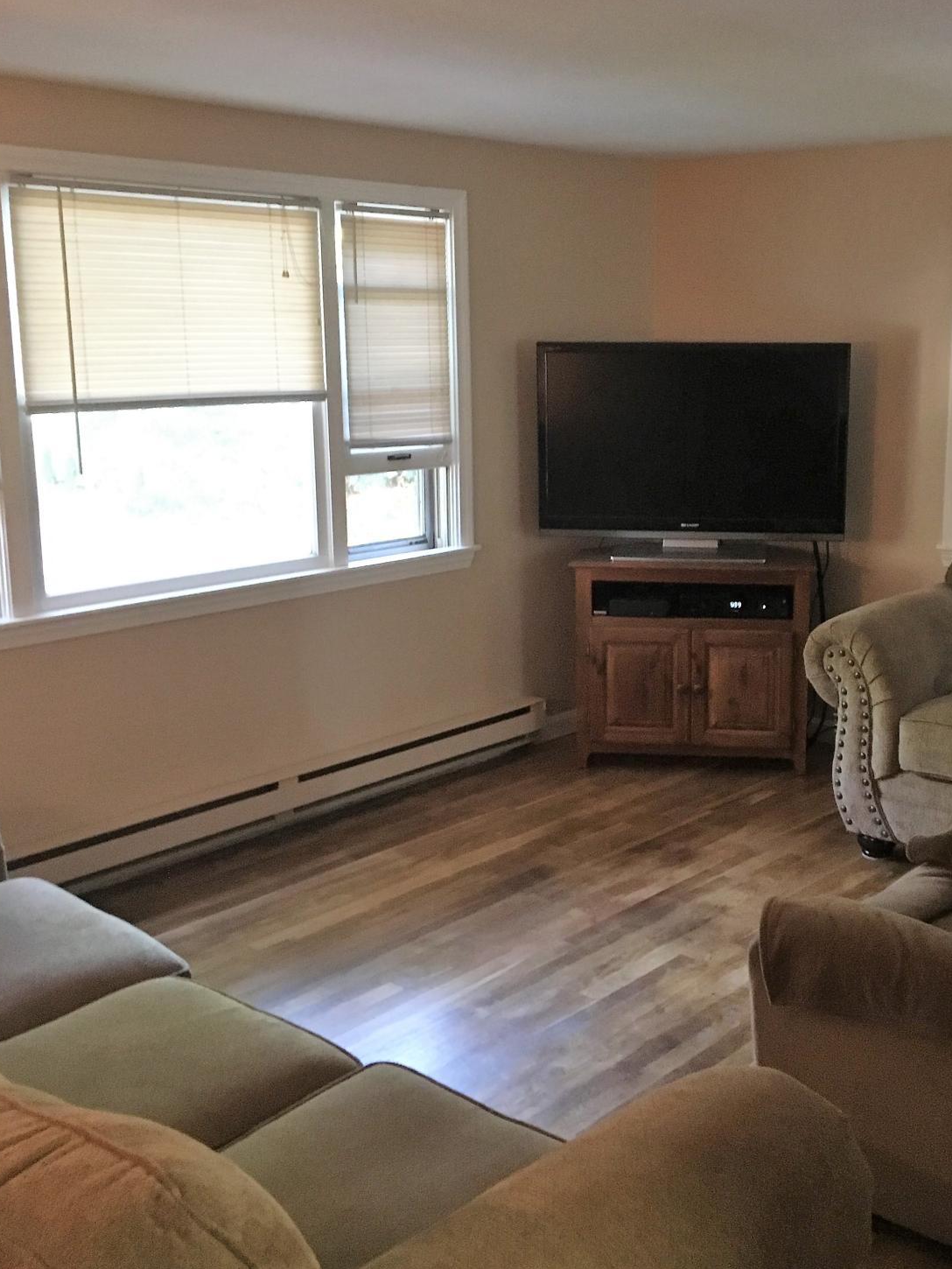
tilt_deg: -11.0
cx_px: 644
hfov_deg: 35.6
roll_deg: +0.2
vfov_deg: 46.8
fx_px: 1466
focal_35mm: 40
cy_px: 620
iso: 250
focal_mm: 4.15
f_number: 2.2
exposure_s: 1/15
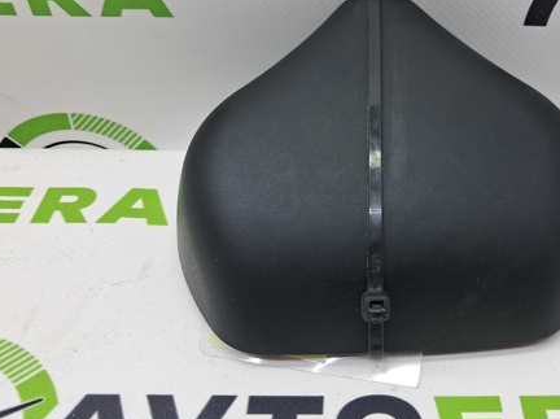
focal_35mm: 40
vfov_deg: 35.7
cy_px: 163
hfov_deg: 46.1
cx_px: 373
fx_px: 646
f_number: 1.8
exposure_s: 1/60
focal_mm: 4
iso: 50
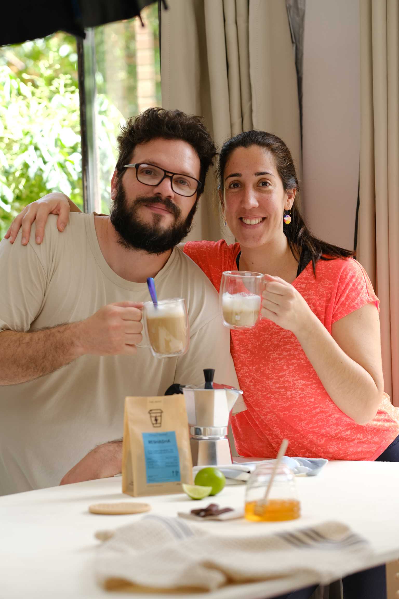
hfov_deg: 10.2
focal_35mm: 135
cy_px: 300
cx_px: 200
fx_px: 2244
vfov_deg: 15.2
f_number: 2.5
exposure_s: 1/125
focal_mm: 90
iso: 160
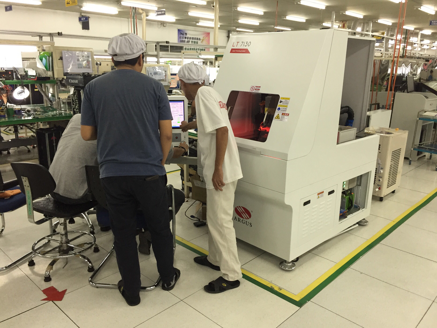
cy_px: 164
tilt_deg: -14.9
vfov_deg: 48.2
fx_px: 366
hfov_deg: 61.7
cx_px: 218
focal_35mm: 29
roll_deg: -0.7
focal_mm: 4.15
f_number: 2.2
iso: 50
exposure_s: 1/30
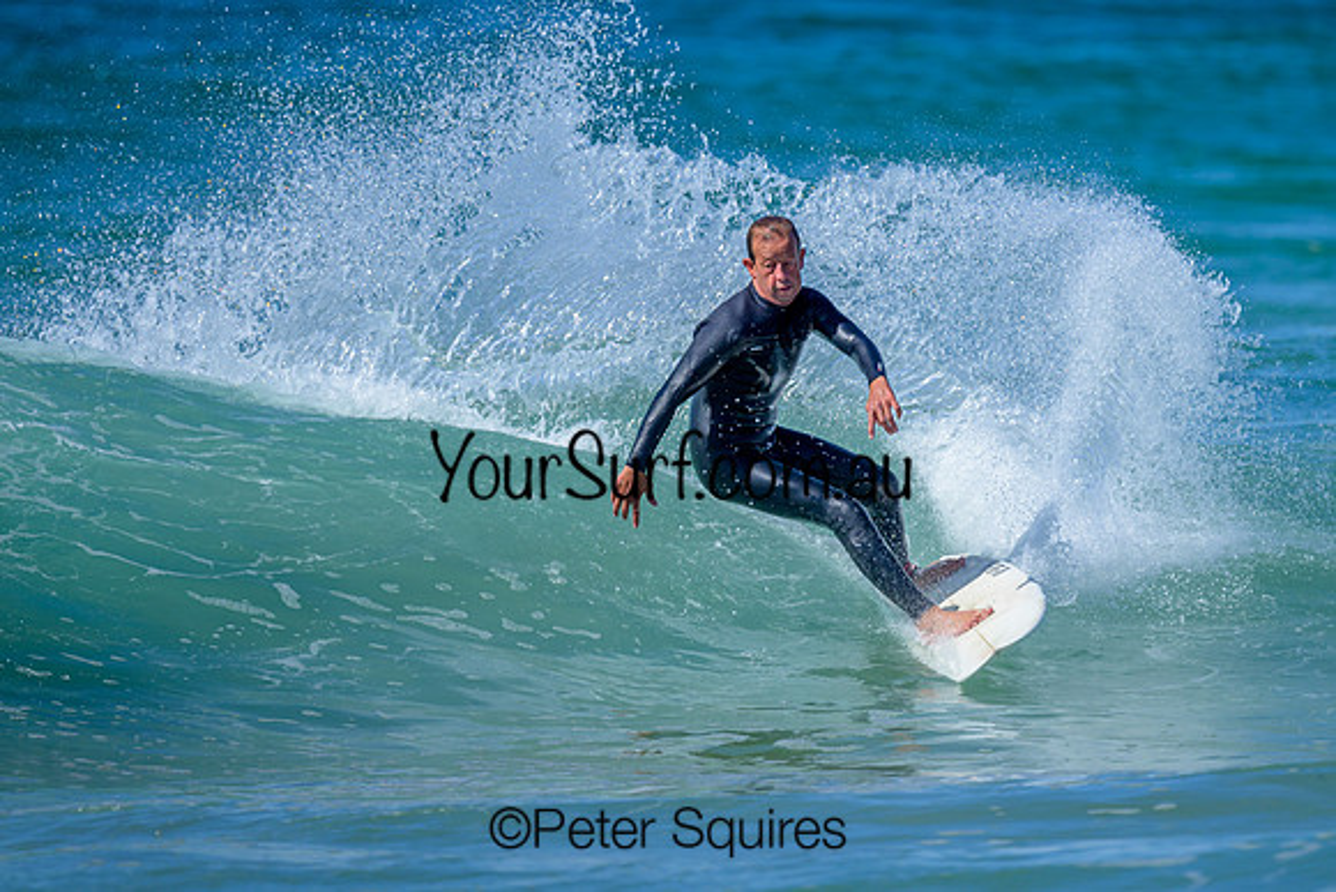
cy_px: 346
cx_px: 807
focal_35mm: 979
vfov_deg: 1.4
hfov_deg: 2.1
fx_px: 36346
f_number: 6.3
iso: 360
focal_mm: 800
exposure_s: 1/2000
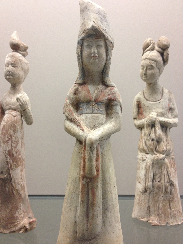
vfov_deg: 52.6
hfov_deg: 40.7
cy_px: 122
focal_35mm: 35
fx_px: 247
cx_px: 92
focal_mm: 4.28
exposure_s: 1/20
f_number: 2.4
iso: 160
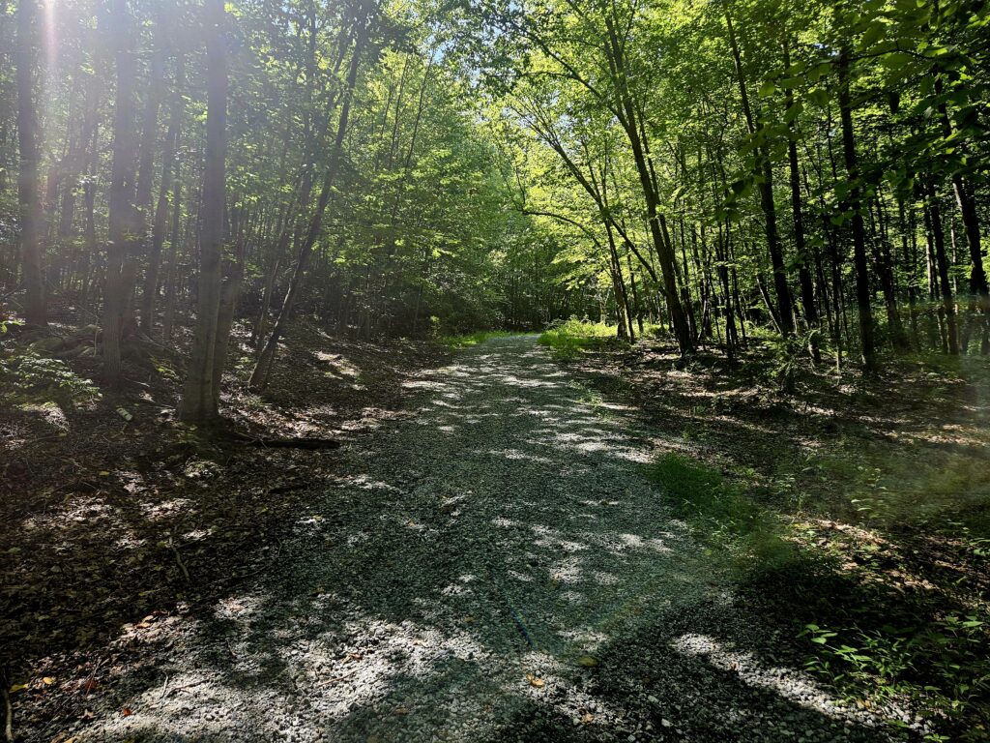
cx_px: 495
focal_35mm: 23
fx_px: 658
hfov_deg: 73.9
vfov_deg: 58.9
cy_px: 372
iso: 32
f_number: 1.8
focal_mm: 5.4
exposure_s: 1/182
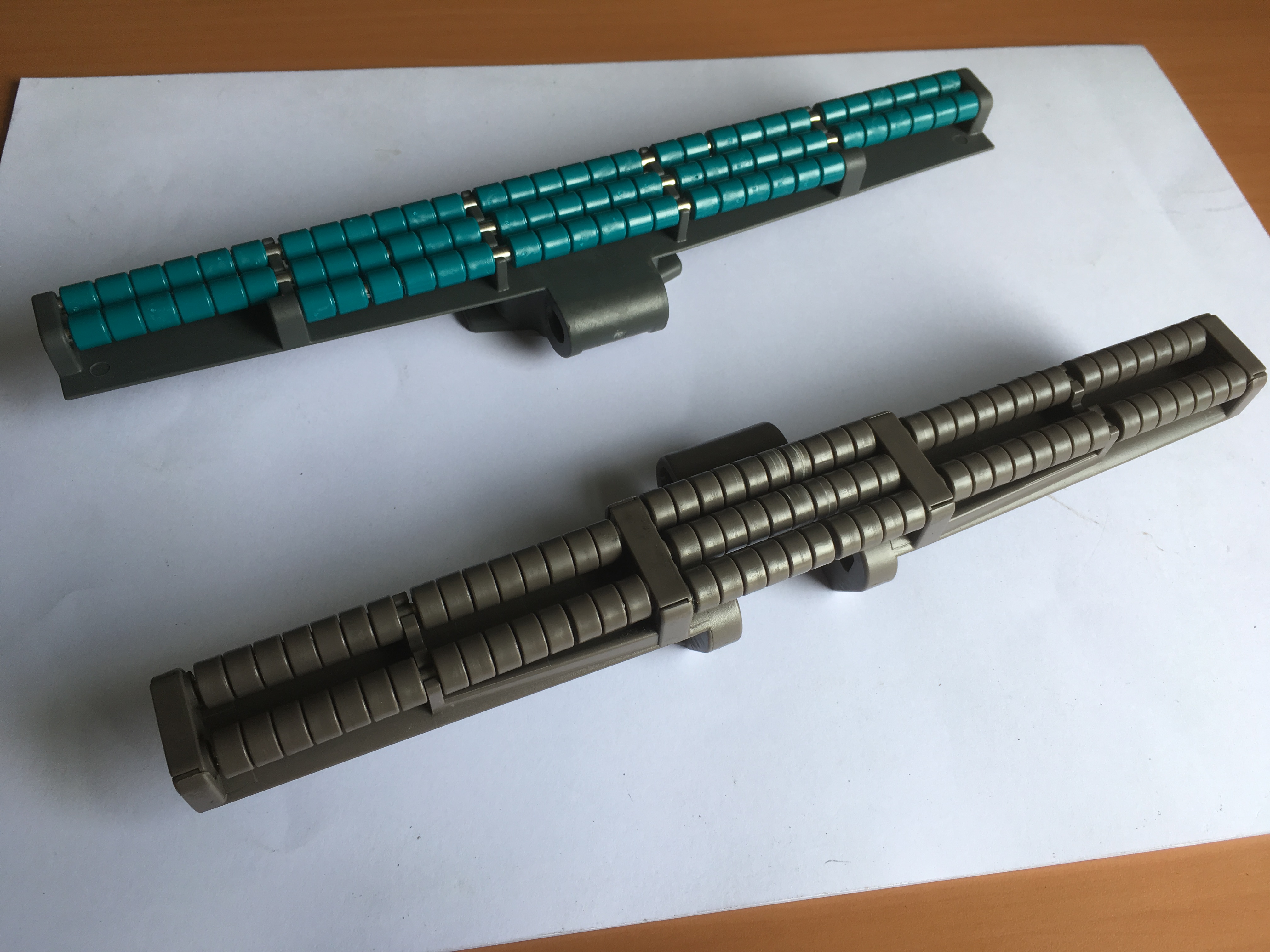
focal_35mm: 29
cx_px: 635
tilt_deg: -55.9
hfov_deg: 61.7
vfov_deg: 48.2
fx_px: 1064
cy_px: 476
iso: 25
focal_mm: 4.15
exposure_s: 1/163
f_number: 2.2
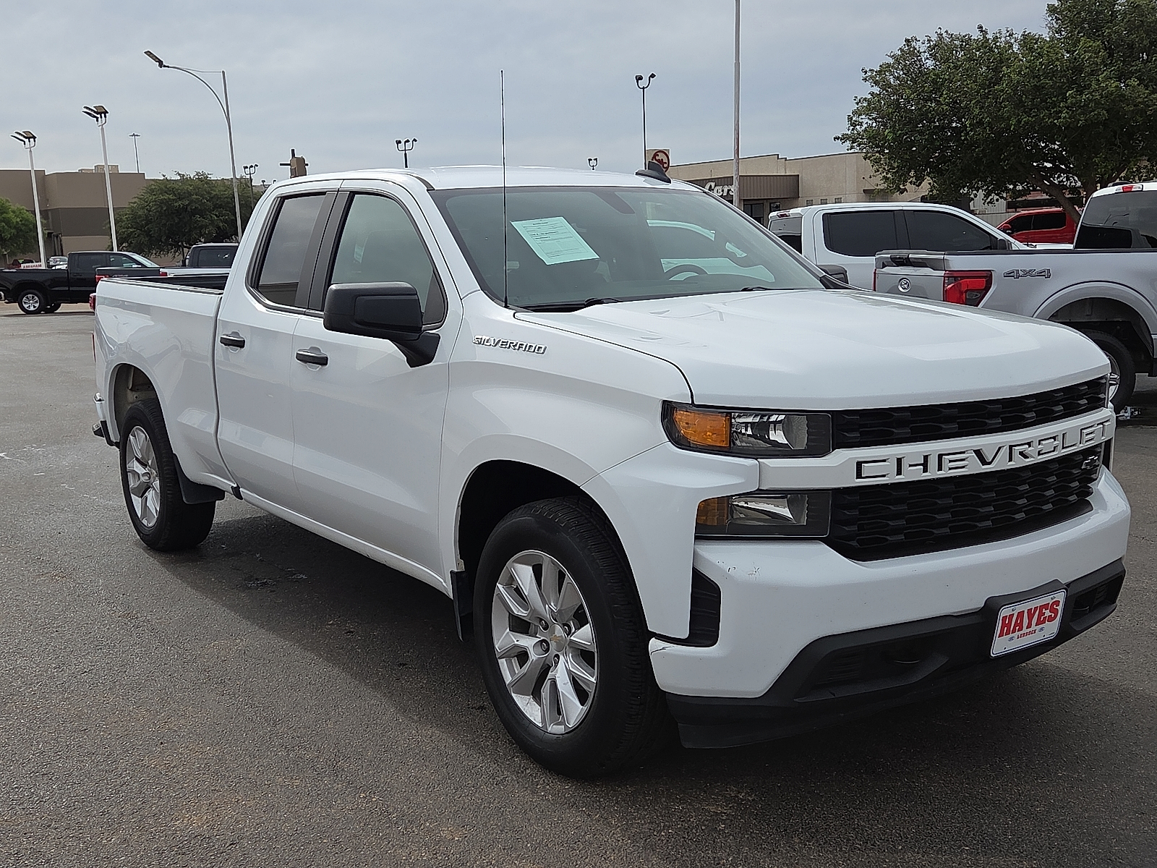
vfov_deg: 38.7
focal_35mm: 37
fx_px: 1237
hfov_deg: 50.1
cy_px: 434
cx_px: 578
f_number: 1.8
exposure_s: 1/10000
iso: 77
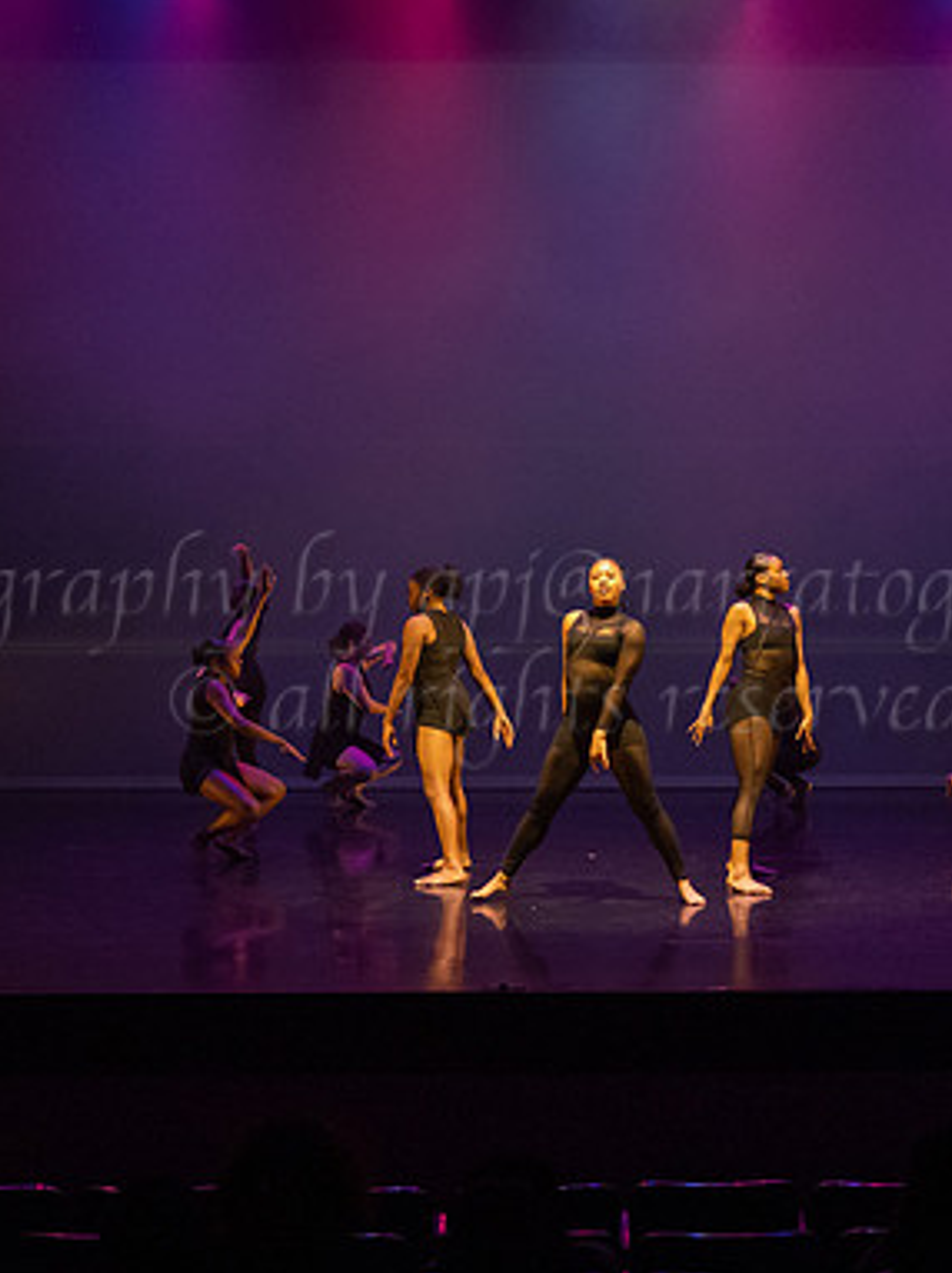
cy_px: 697
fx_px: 2863
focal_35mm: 78
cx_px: 762
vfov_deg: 25.0
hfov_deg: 18.7
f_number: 2.8
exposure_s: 1/320
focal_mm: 40
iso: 4000
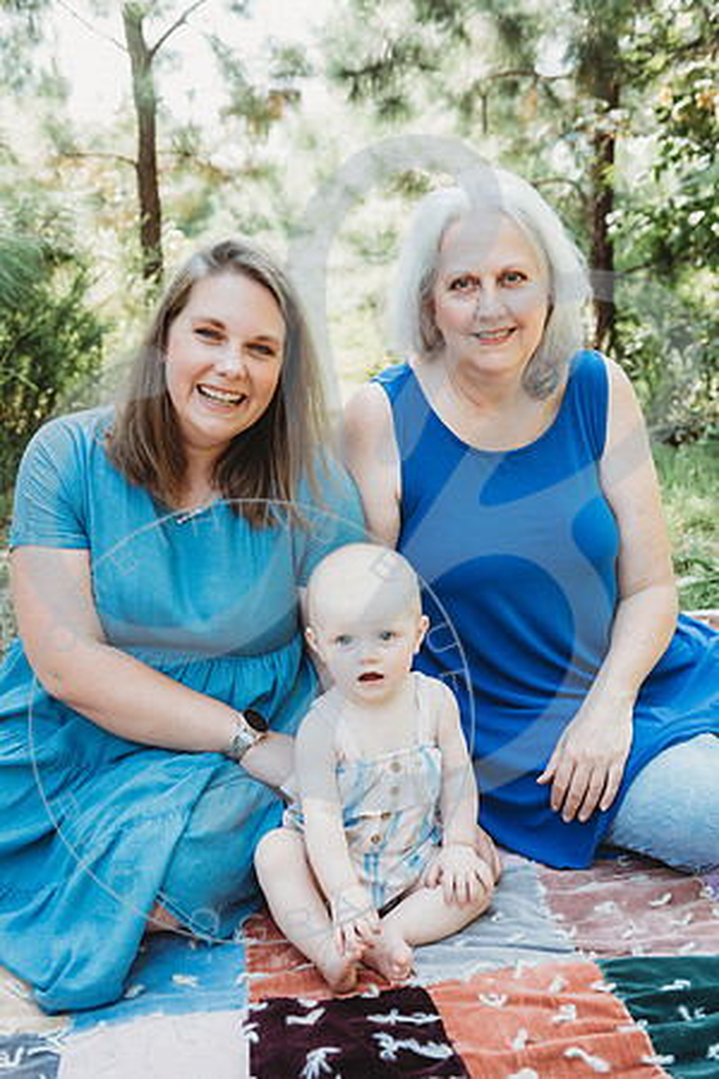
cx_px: 360
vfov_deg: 50.7
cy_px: 540
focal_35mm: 38
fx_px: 1138
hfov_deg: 35.1
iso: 200
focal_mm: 38
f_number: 5
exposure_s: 1/100
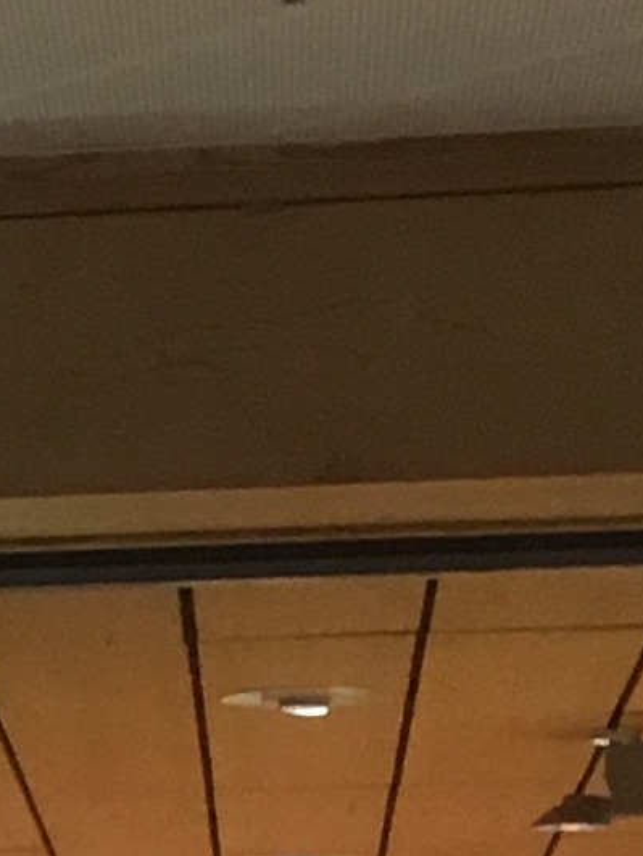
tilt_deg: -7.8
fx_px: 5442
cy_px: 1918
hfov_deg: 6.3
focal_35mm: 220
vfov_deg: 8.4
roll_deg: +0.5
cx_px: -1215
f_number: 2.2
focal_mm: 4.15
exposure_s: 1/33
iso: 50
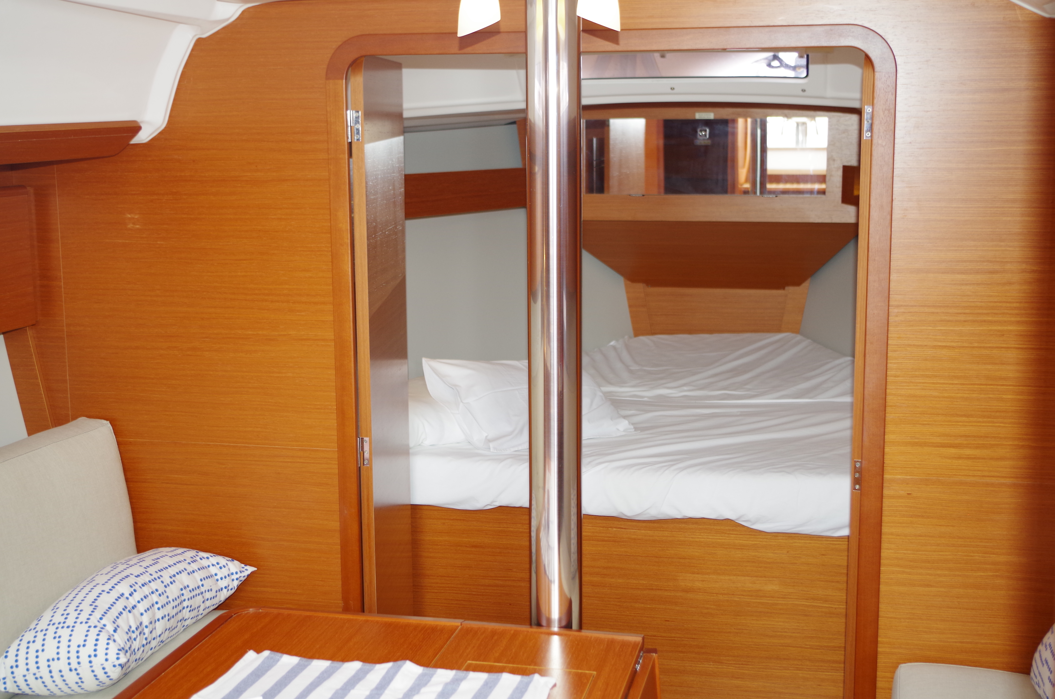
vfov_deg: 29.1
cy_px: 350
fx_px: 1345
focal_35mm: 46
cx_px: 528
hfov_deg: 42.8
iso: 400
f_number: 4
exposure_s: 1/60
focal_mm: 30.63
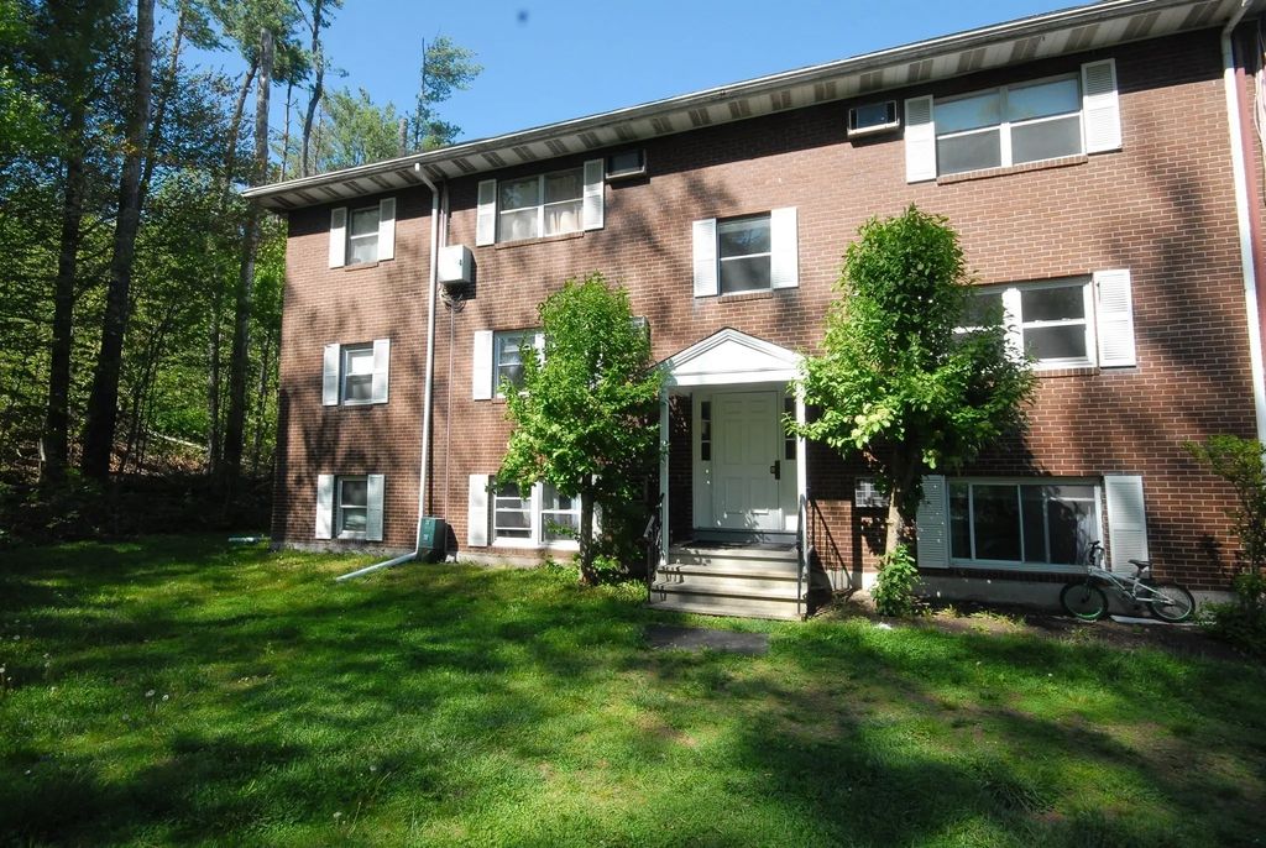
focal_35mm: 17
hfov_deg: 92.4
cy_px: 424
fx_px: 607
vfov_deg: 69.8
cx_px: 633
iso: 400
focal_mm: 11.5
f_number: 13
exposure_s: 1/100
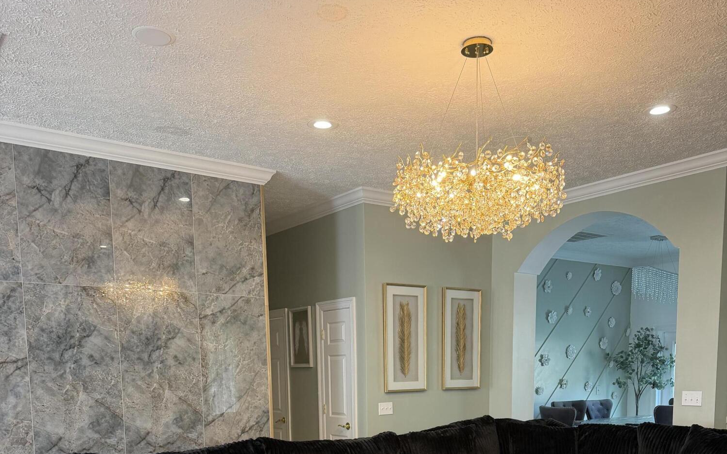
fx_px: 674
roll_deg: +0.4
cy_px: 449
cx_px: 364
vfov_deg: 34.1
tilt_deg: -6.4
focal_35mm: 34
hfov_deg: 56.7
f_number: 1.78
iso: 160
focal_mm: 6.76
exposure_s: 1/60
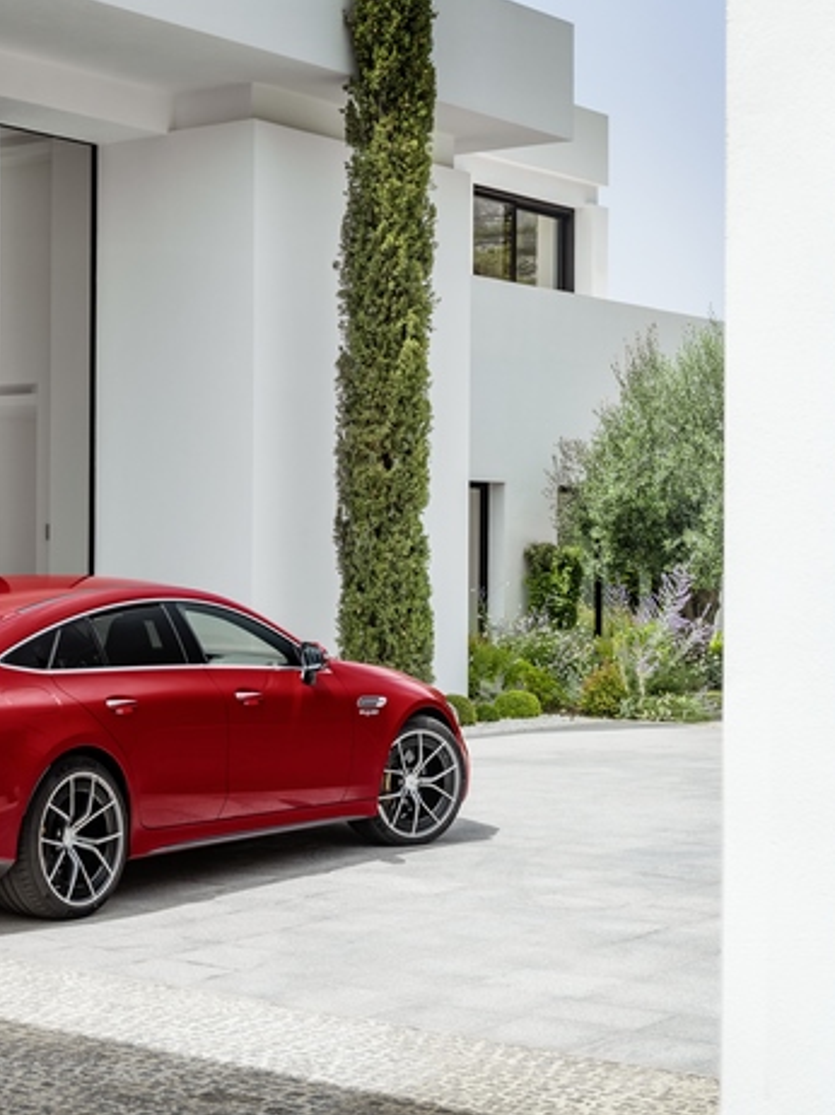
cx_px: 56
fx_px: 2253
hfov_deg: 20.5
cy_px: 559
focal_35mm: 70
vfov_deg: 27.8
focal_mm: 48
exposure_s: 1/100
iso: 100
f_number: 8
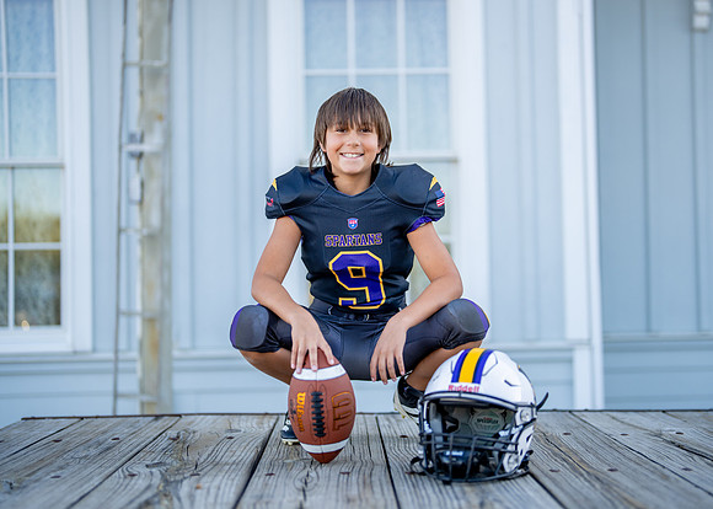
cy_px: 253
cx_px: 386
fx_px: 1094
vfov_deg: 26.2
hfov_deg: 36.1
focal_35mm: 54
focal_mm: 50
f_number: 1.2
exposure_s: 1/1600
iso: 100
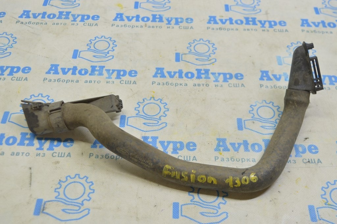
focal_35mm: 46
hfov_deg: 42.4
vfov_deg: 28.9
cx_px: 168
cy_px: 112
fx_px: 435
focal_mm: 31
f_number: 5.6
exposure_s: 1/25
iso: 400
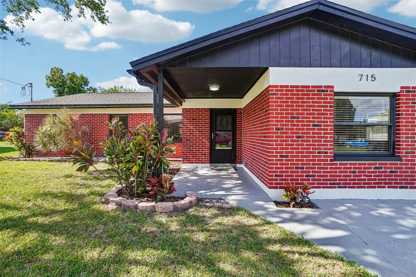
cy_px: 138
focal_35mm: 15
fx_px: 173
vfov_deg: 77.3
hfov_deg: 100.4
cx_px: 208
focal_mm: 10
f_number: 8
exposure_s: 1/45
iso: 100
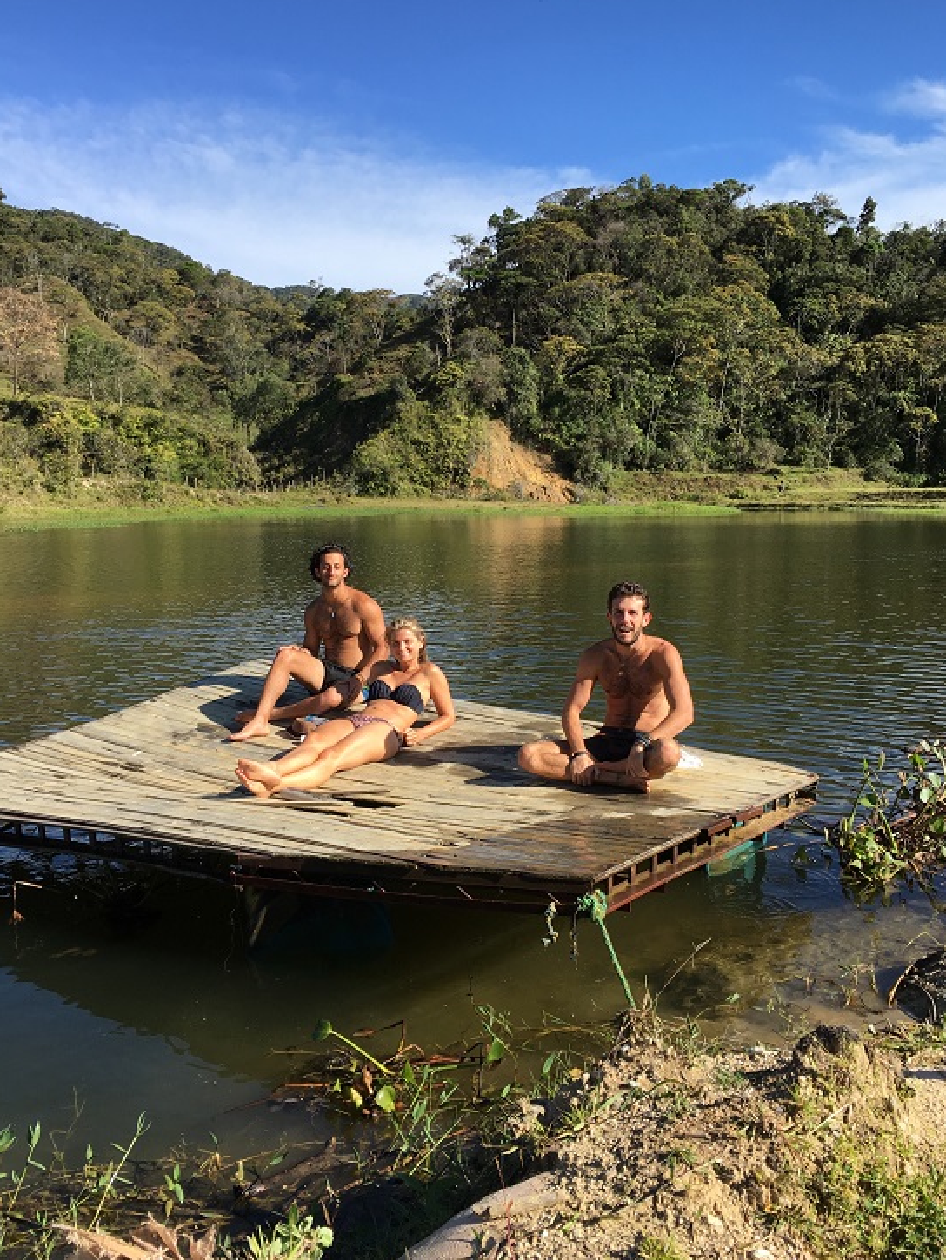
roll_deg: -0.5
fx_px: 1166
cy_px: 600
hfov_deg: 44.2
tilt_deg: -4.7
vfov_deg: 56.8
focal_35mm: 32
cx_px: 461
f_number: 2.2
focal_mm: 4.15
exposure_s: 1/962
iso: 25
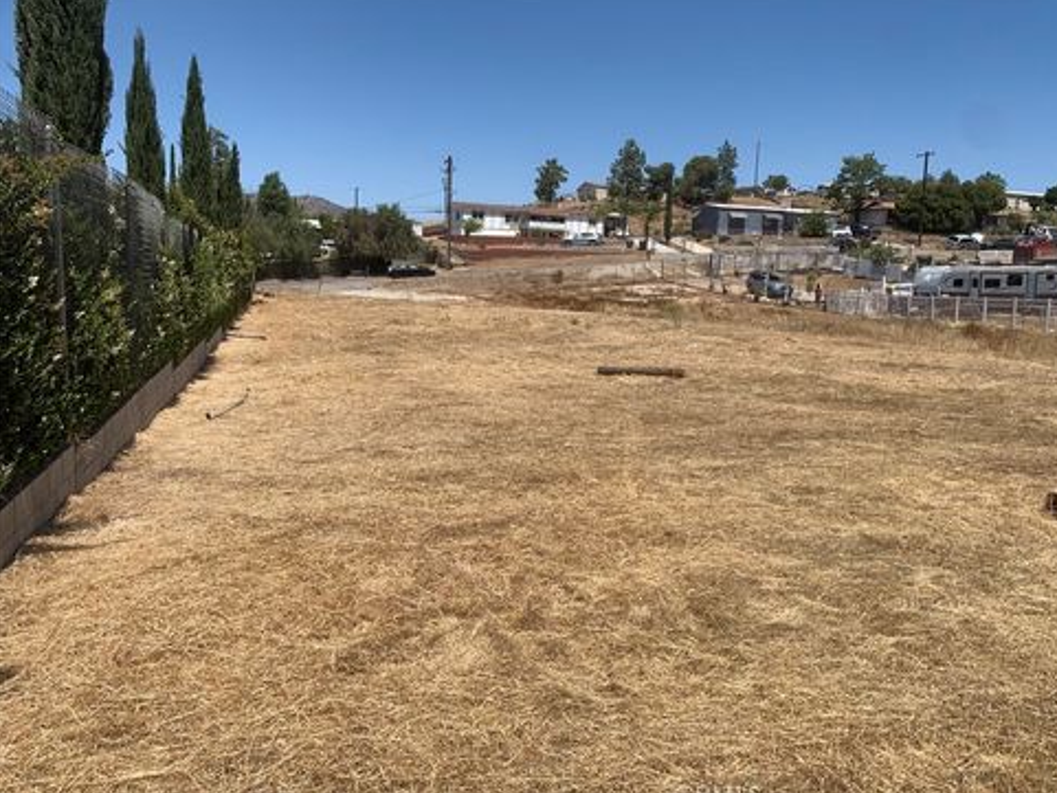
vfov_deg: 51.4
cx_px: 545
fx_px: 825
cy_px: 399
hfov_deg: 65.3
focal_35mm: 27
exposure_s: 1/2755
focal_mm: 4.25
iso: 25
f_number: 1.8
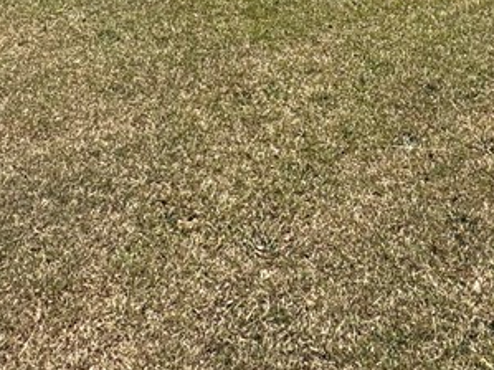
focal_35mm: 48
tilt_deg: +2.0
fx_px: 685
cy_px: -231
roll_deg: +0.1
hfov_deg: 39.2
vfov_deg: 22.6
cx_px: 327
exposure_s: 1/1506
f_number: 2.2
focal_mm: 2.22
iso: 40
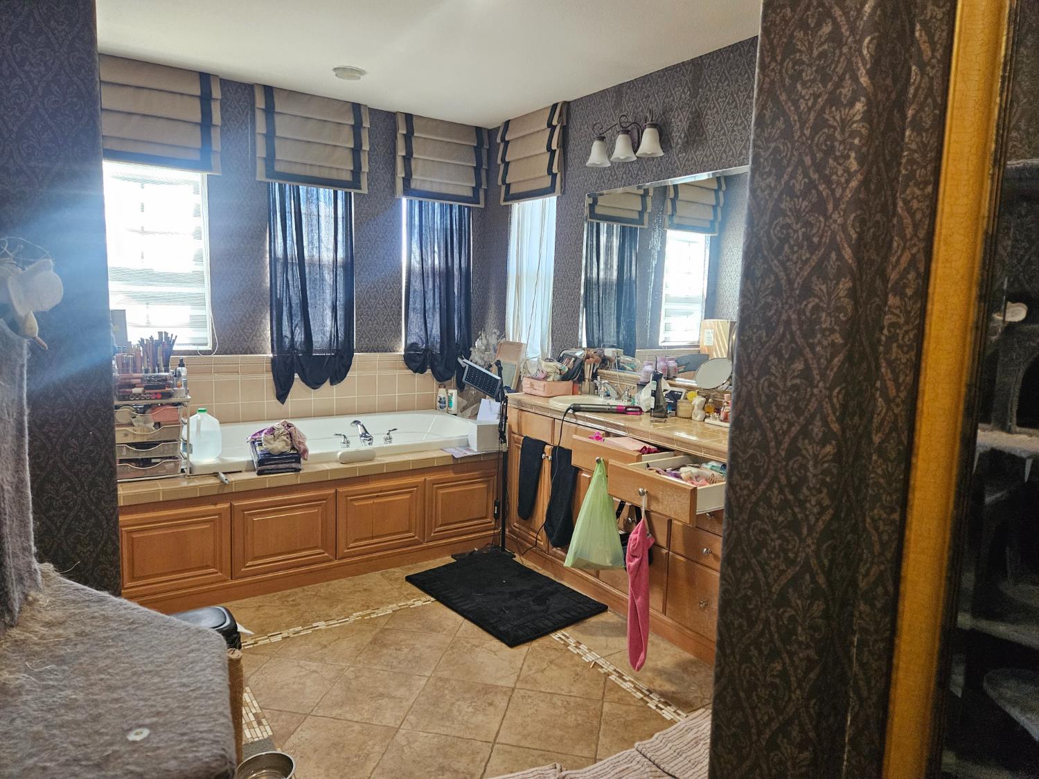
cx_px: 520
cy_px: 390
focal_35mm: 23
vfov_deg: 58.9
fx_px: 690
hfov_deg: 73.9
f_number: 1.8
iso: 800
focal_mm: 5.4
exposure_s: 1/120
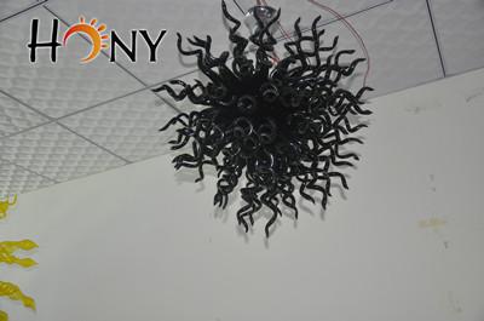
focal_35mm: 36
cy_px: 160
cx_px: 242
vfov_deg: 36.7
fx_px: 483
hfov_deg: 53.2
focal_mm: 24
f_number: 3.8
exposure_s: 1/60
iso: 800
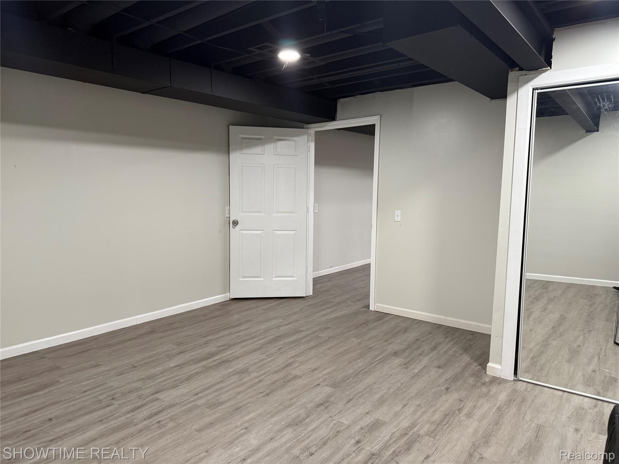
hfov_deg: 71.6
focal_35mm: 24
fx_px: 429
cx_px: 310
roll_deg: -0.7
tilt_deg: -5.9
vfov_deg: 56.8
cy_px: 232
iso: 200
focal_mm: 6.76
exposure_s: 1/60
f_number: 1.78
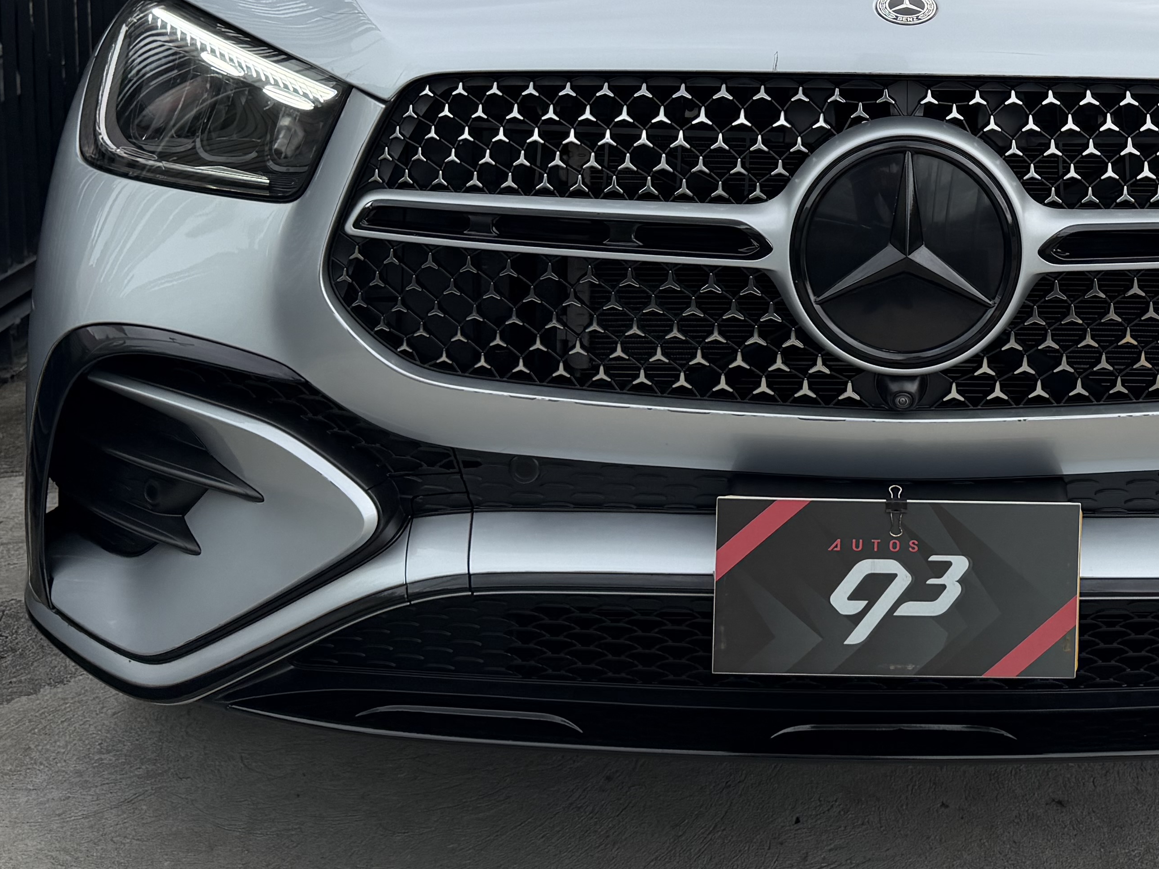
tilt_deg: -5.9
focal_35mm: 53
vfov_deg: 25.8
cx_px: 872
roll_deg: -0.3
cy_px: -48
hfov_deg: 35.4
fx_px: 1774
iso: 80
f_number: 1.78
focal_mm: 6.76
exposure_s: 1/2169
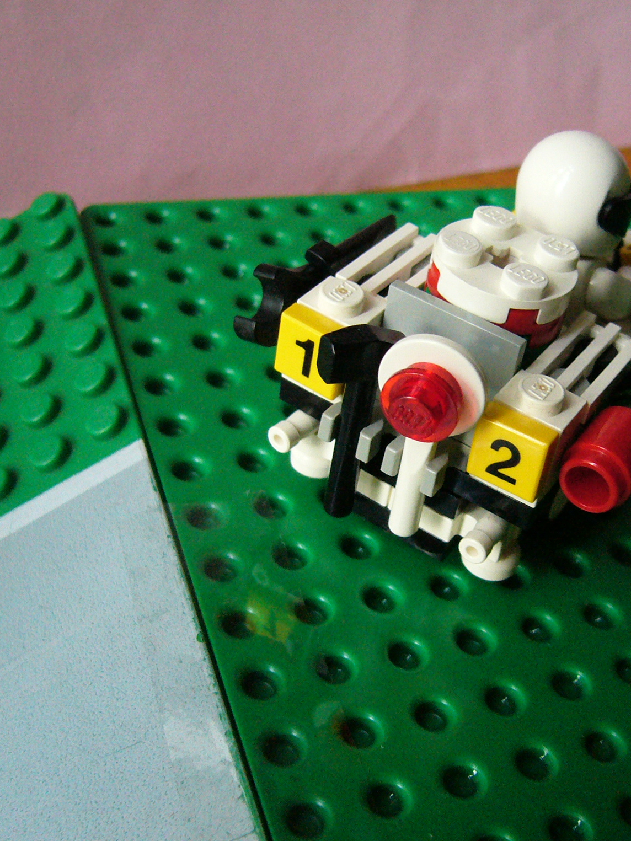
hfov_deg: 30.6
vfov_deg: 40.4
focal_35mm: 47
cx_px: 438
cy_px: 422
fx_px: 1142
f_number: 2.8
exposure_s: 1/160
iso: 400
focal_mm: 5.8
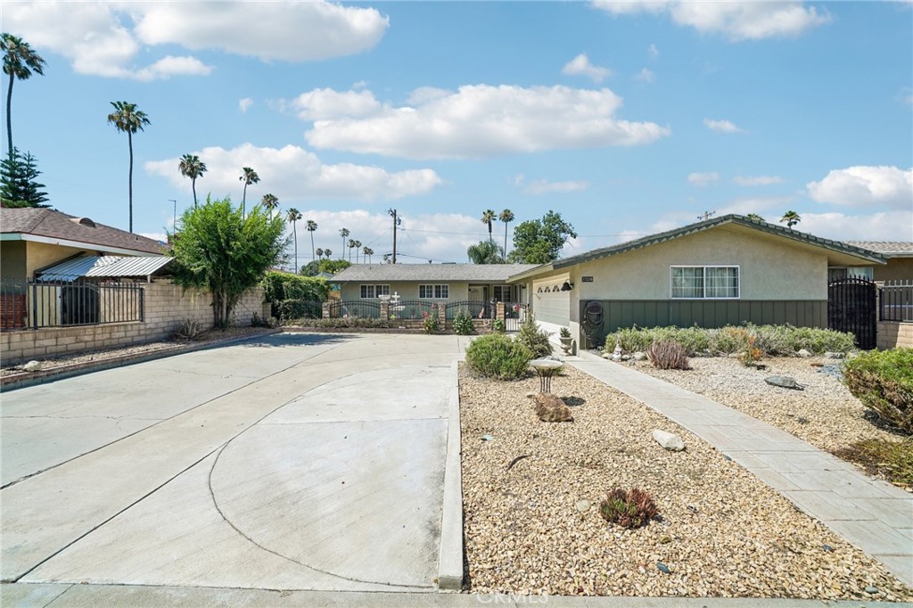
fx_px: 355
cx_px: 456
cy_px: 304
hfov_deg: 104.3
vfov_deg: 81.2
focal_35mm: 14
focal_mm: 14
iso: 100
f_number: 8
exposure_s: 1/320
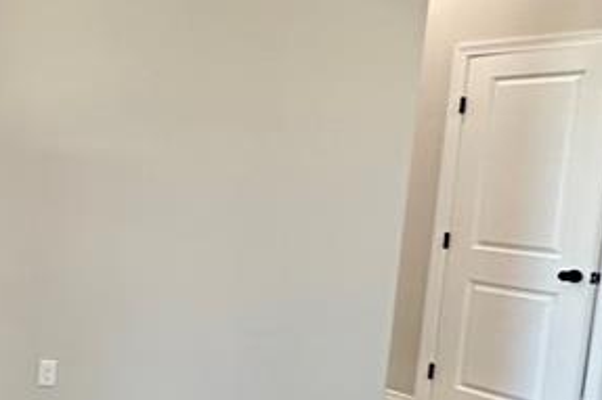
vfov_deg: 25.9
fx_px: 869
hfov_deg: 23.2
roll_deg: -0.9
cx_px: -445
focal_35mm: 52
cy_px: 232
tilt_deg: -5.8
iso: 200
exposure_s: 1/60
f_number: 2.2
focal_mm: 2.22
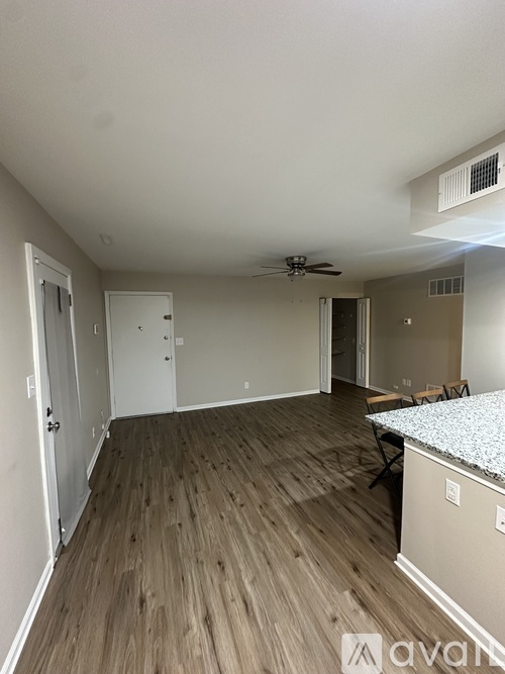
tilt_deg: -2.6
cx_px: 252
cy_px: 337
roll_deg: +0.6
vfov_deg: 102.1
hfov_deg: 85.7
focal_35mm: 14
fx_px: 272
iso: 800
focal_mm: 2.22
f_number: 2.2
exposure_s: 1/60
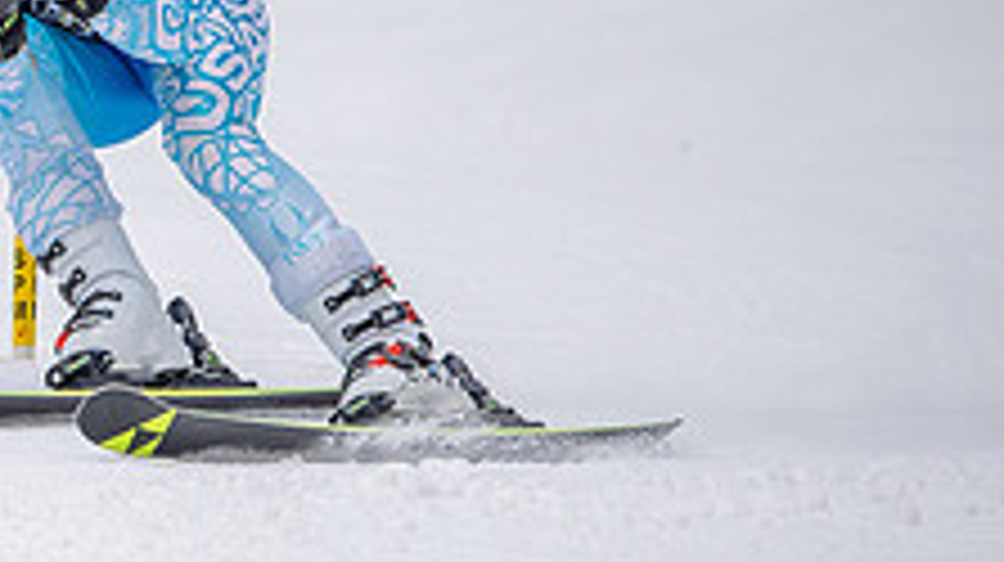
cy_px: 234
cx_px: -144
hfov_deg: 1.7
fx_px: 34793
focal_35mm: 1308
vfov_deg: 0.9
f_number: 6.3
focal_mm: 480
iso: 2000
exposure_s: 1/4000
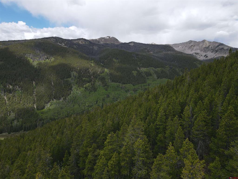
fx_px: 165
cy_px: 90
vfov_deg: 56.8
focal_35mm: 24
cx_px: 119
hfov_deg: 71.6
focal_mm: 4.5
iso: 100
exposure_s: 1/725
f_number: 2.8
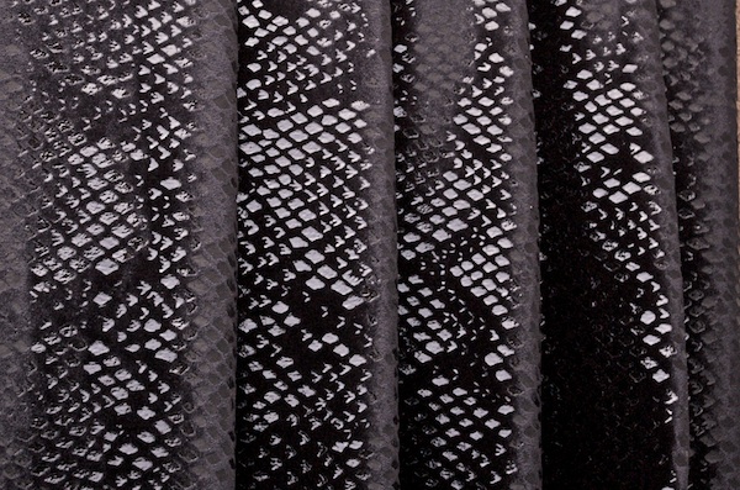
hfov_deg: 27.1
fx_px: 1538
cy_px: 245
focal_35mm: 75
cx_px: 370
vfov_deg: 18.1
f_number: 10
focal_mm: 50
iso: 800
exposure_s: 1/800
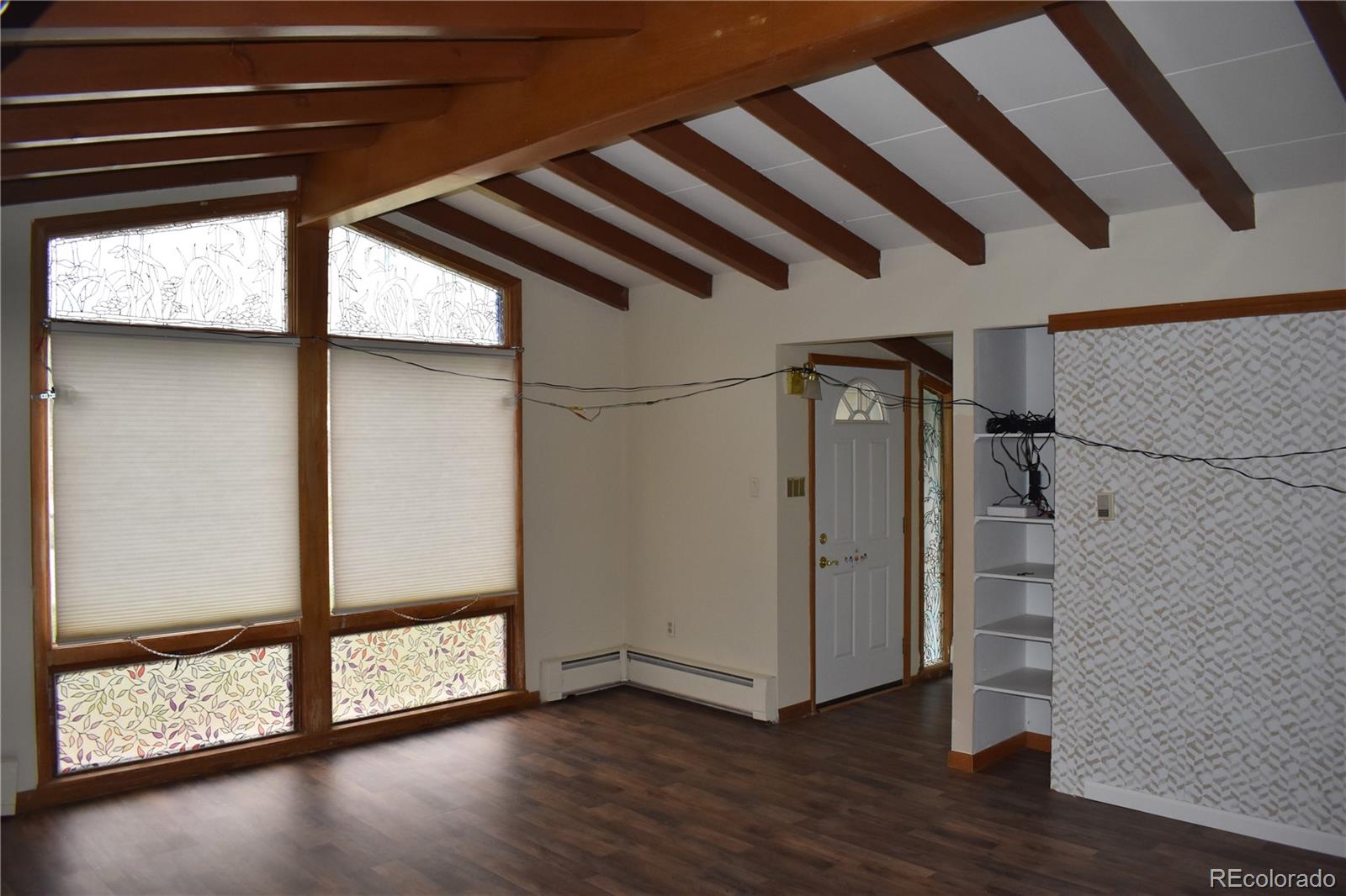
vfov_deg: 47.9
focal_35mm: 27
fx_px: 1009
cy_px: 448
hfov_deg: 67.4
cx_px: 673
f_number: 5
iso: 800
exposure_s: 1/200
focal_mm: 18
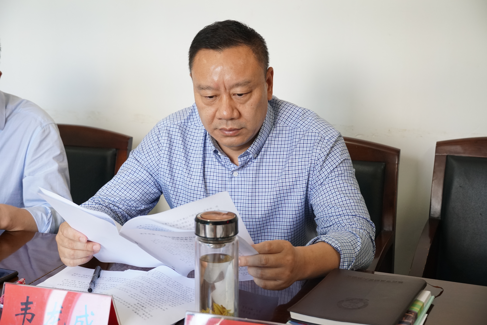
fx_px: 852
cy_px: 162
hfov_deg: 31.9
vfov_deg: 21.6
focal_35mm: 63
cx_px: 244
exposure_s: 1/80
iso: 1000
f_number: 5
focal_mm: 42
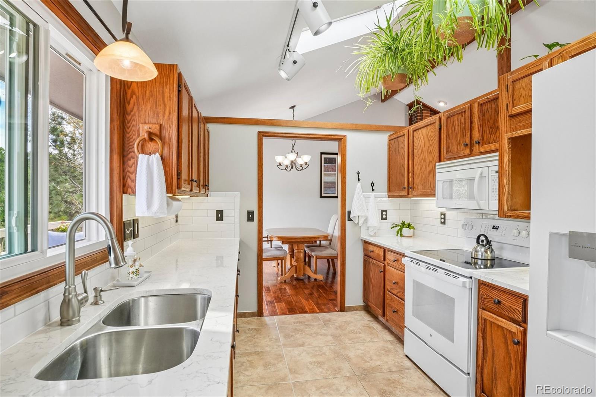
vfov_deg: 67.4
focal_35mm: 18
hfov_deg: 90.0
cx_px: 298
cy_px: 198
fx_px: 298
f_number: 8
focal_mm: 12
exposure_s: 1/30
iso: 200
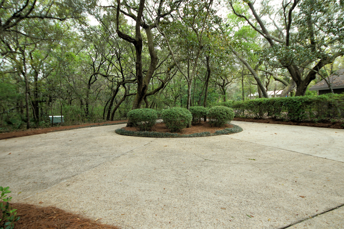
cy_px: 114
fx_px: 172
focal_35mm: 18
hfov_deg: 90.0
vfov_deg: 67.4
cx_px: 172
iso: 100
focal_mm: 12
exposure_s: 1/80
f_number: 5
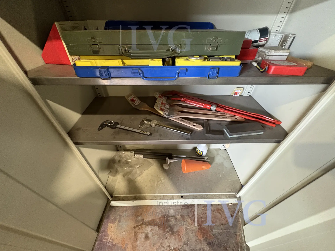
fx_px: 135
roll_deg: +0.4
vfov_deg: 85.7
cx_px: 168
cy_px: 126
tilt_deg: -41.2
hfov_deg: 102.1
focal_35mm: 14
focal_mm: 2.22
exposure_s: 1/60
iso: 800
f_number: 2.2
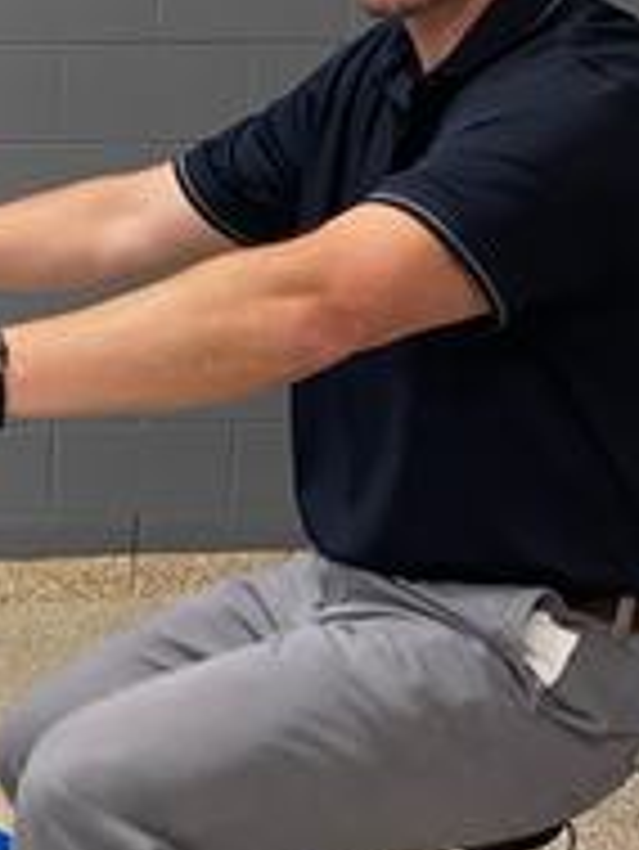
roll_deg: +0.6
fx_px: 2163
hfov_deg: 16.4
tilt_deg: -17.0
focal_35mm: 88
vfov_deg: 22.0
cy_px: 634
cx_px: -40
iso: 250
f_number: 1.8
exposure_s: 1/60
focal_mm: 4.25
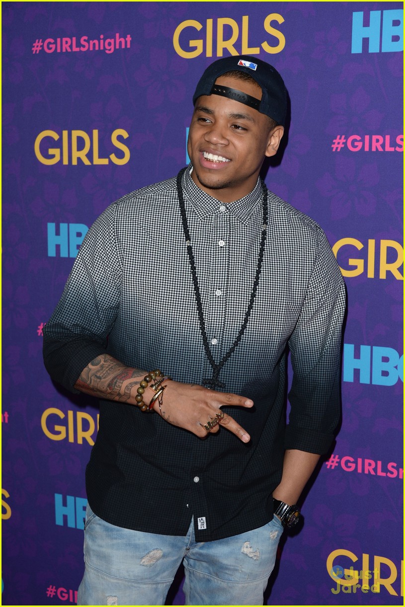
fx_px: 1046
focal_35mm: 62
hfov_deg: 21.9
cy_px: 304
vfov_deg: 32.4
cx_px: 202
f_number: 8
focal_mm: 62
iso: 500
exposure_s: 1/250
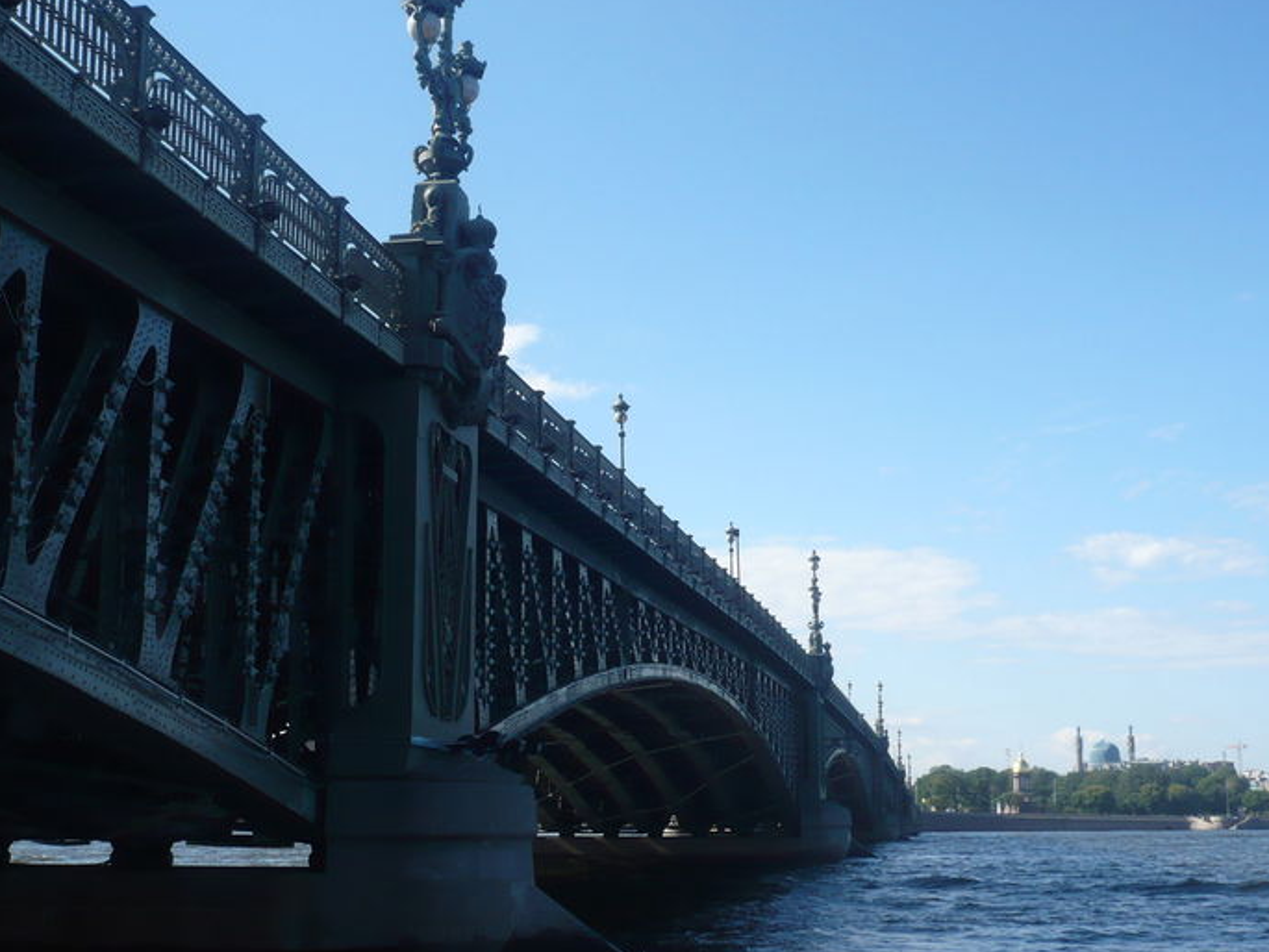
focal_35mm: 46
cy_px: 499
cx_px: 609
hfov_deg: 41.2
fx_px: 1687
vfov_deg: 31.5
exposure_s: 1/160
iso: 100
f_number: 8
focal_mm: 5.8
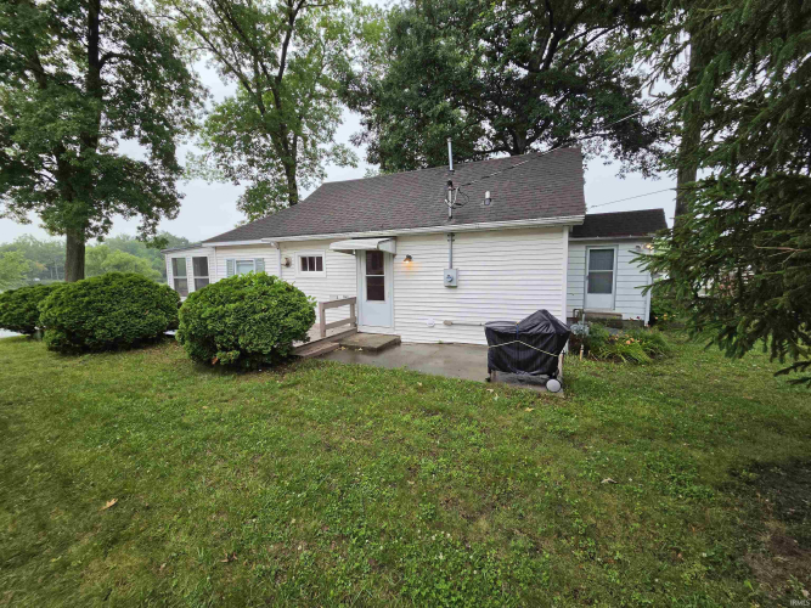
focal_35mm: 13
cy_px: 304
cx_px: 406
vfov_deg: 89.9
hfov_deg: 106.2
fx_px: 305
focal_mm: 2.2
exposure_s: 1/472
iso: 100
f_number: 2.2
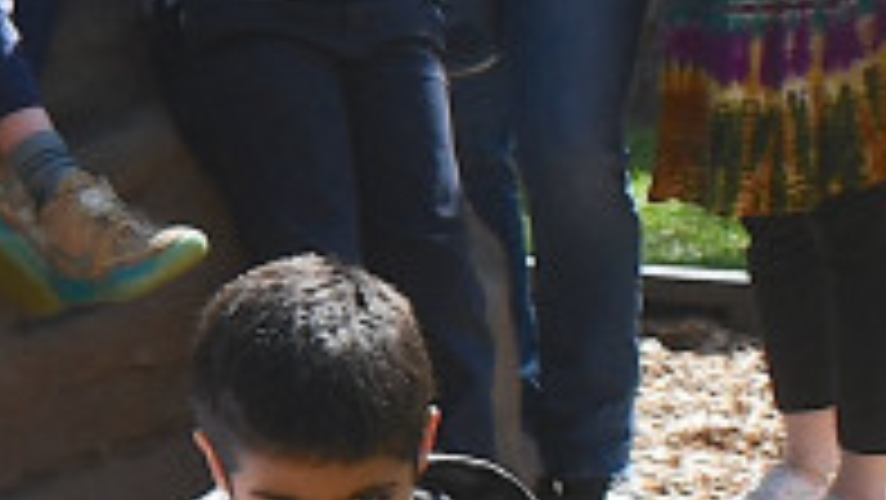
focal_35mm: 260
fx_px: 6111
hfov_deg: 7.7
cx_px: -1237
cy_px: -180
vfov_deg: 4.7
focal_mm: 23
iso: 200
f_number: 8
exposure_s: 1/250
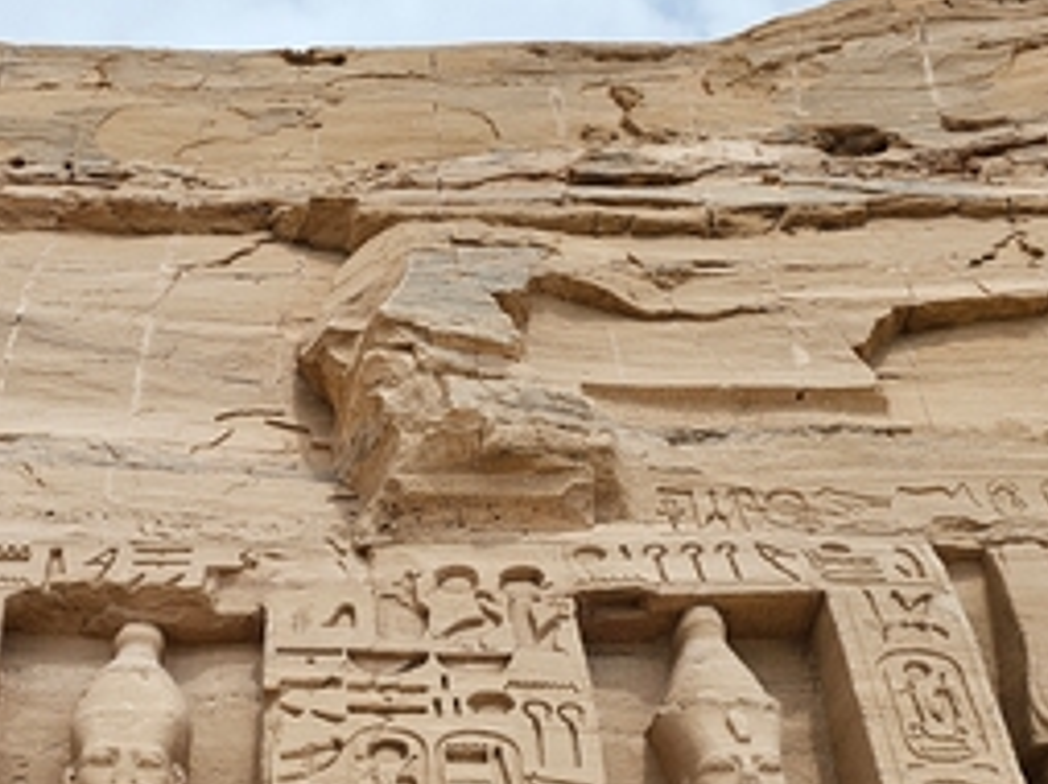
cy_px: 891
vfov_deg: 23.4
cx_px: 355
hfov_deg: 33.0
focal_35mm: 58
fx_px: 1754
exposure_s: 1/1576
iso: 10
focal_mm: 6.3
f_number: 1.7
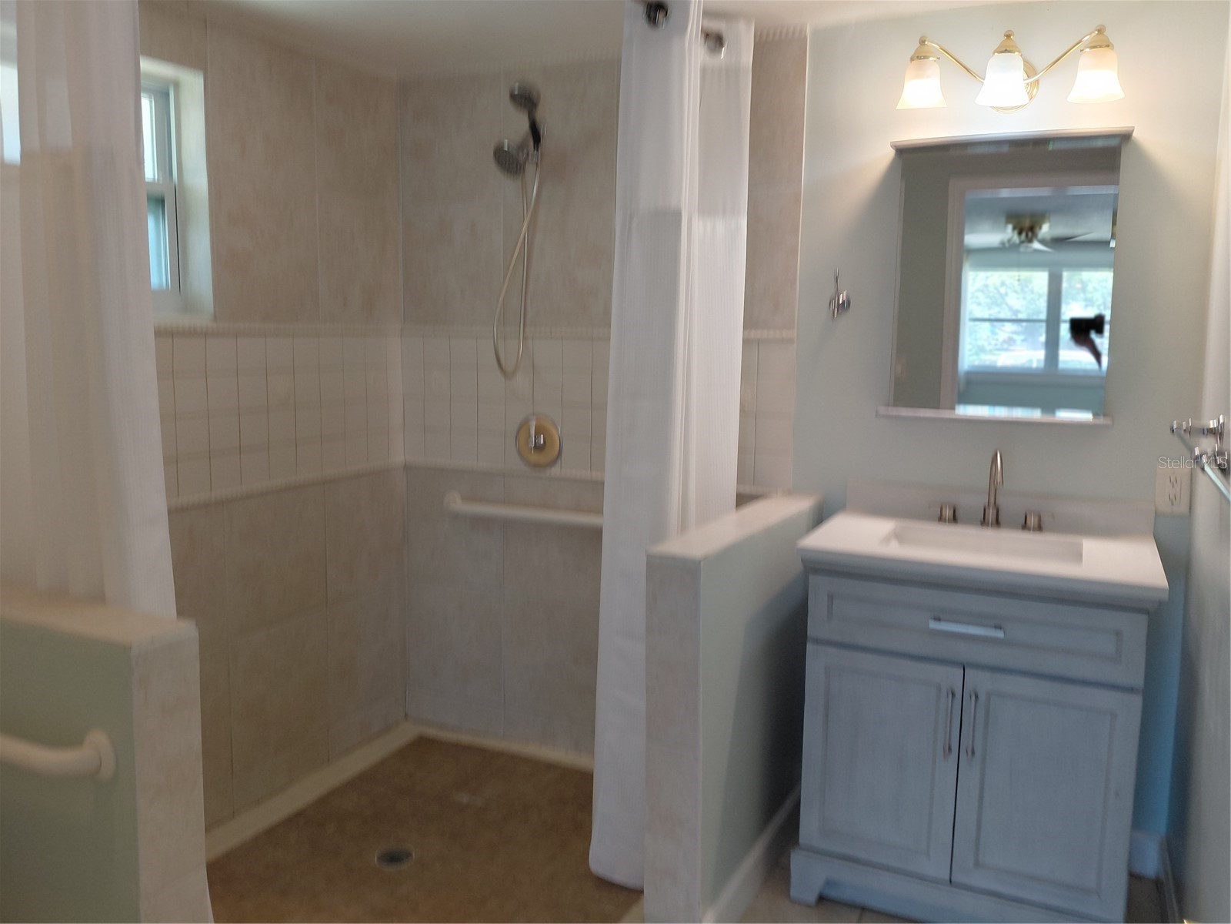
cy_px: 462
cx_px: 616
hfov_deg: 69.4
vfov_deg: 54.9
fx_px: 889
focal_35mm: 25
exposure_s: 1/60
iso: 64
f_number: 1.8
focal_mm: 4.69
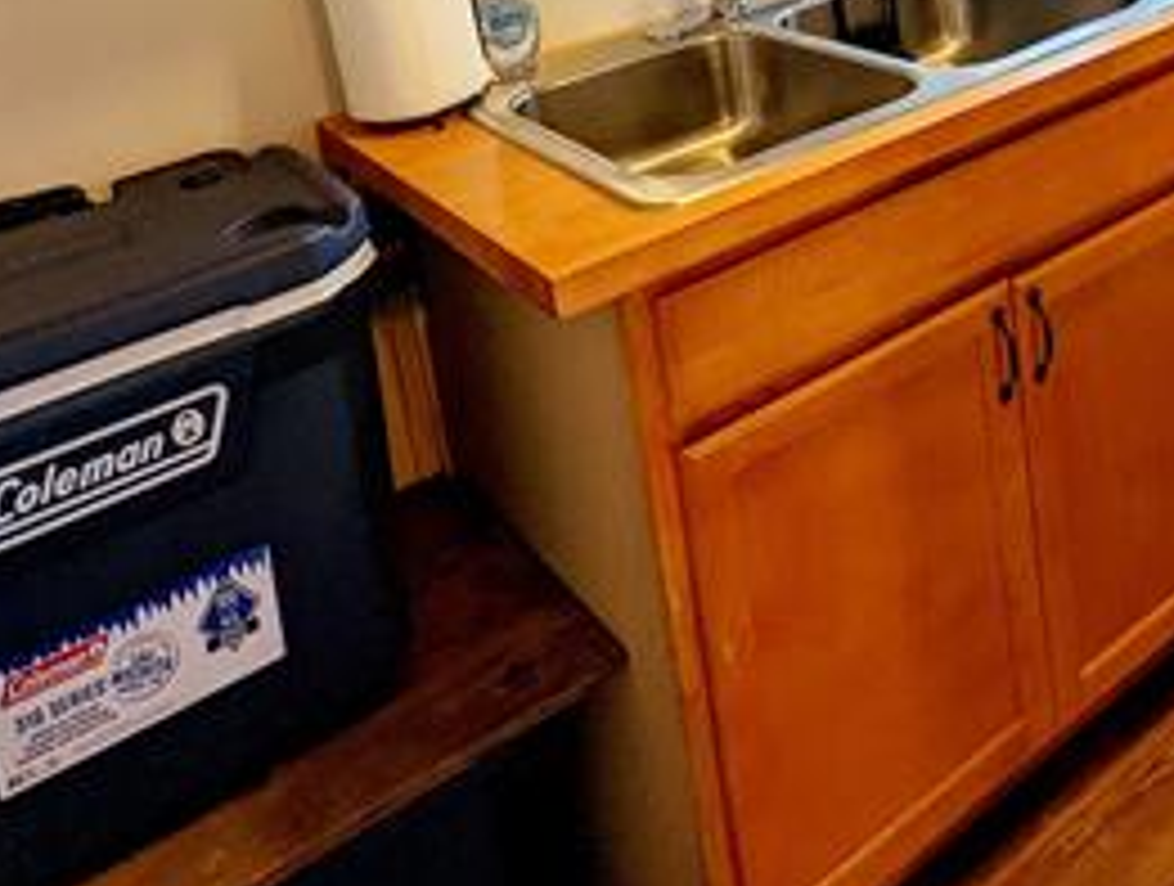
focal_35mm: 39
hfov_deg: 45.9
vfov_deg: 31.1
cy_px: -175
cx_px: 893
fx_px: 1326
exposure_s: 1/60.2
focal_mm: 2.35
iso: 61
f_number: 2.2
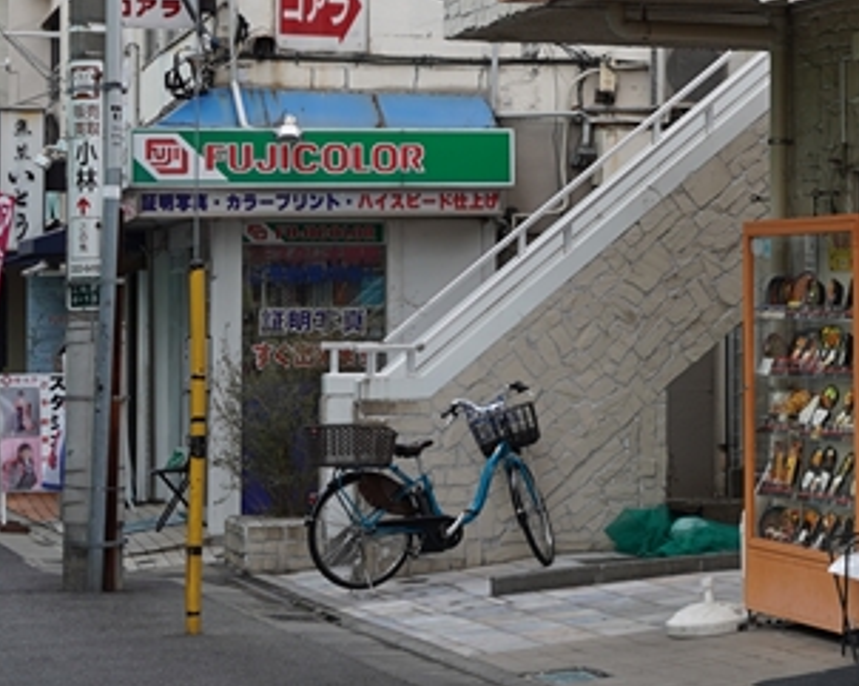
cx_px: 919
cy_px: 186
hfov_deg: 17.4
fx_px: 2718
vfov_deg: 14.3
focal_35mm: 107
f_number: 4.5
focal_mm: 29
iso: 100
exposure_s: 1/160
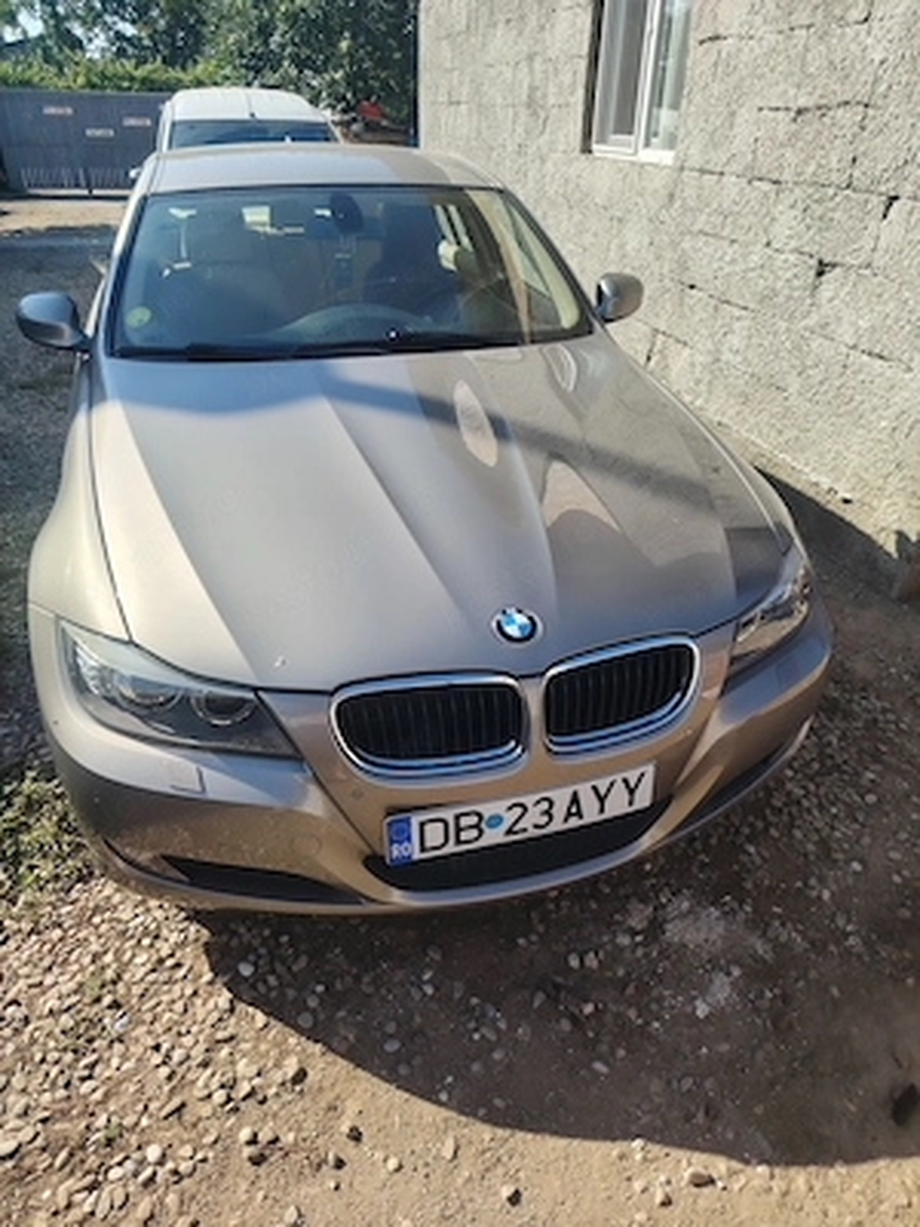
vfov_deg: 71.6
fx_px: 850
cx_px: 460
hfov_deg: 56.8
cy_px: 614
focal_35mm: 24
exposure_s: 1/847
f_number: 1.75
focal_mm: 5.25
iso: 100
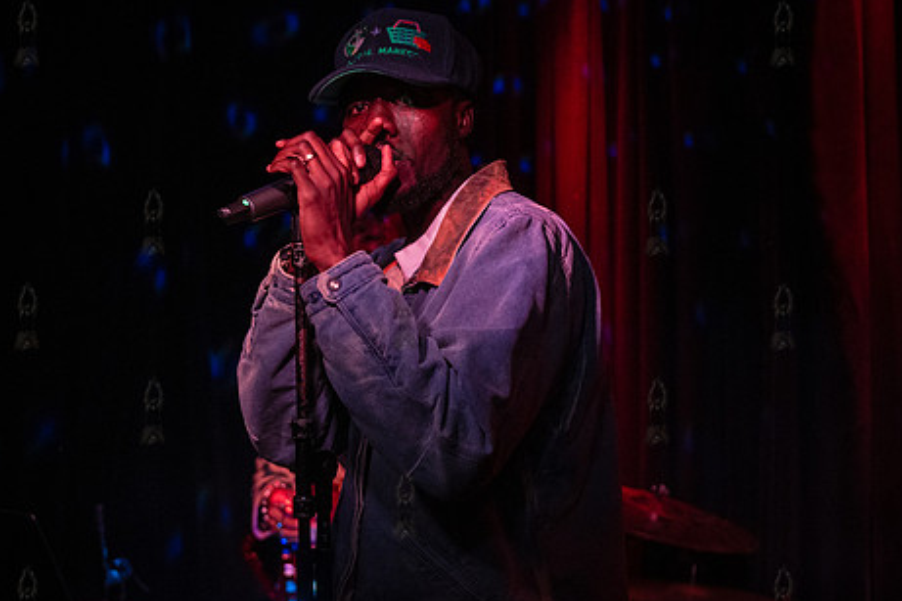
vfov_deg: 17.5
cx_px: 403
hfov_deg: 26.0
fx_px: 1954
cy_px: 315
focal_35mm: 78
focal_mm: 62
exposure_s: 1/320
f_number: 3.5
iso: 12800
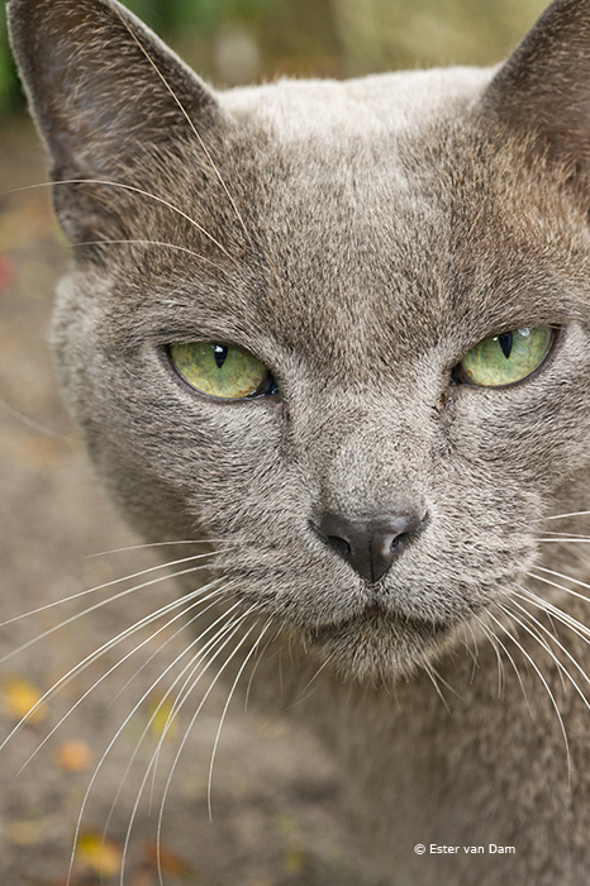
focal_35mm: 75
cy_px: 443
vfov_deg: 27.0
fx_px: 1845
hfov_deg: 18.2
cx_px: 295
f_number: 6.3
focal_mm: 50
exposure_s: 1/60
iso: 400
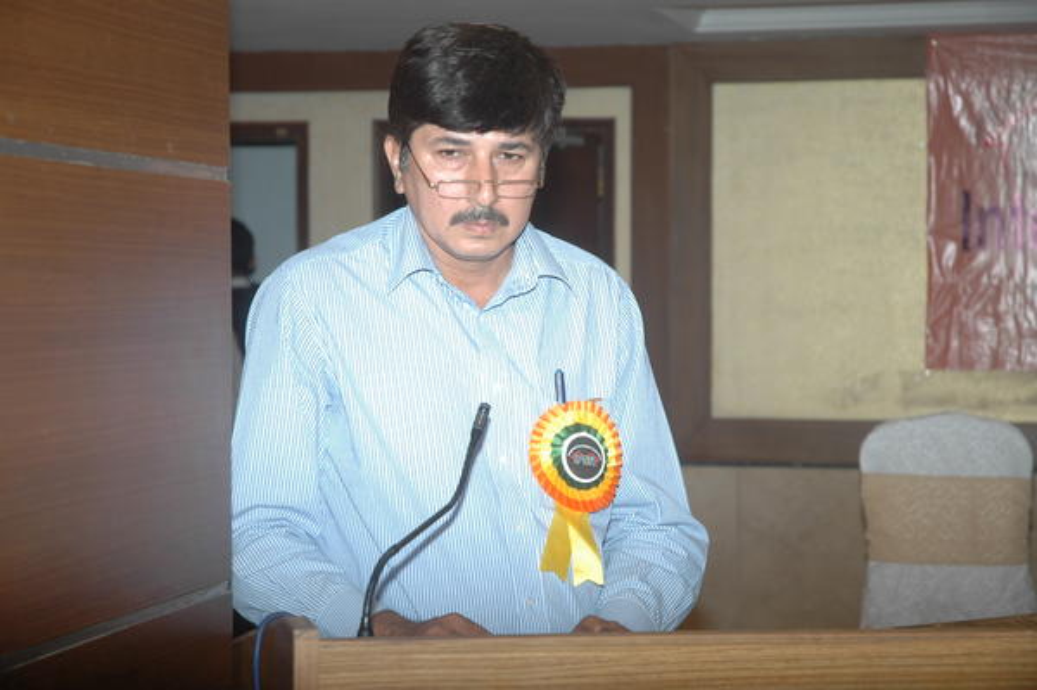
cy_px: 345
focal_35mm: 93
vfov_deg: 14.7
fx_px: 2677
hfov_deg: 21.9
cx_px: 518
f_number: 4.5
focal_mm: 62
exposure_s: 1/60
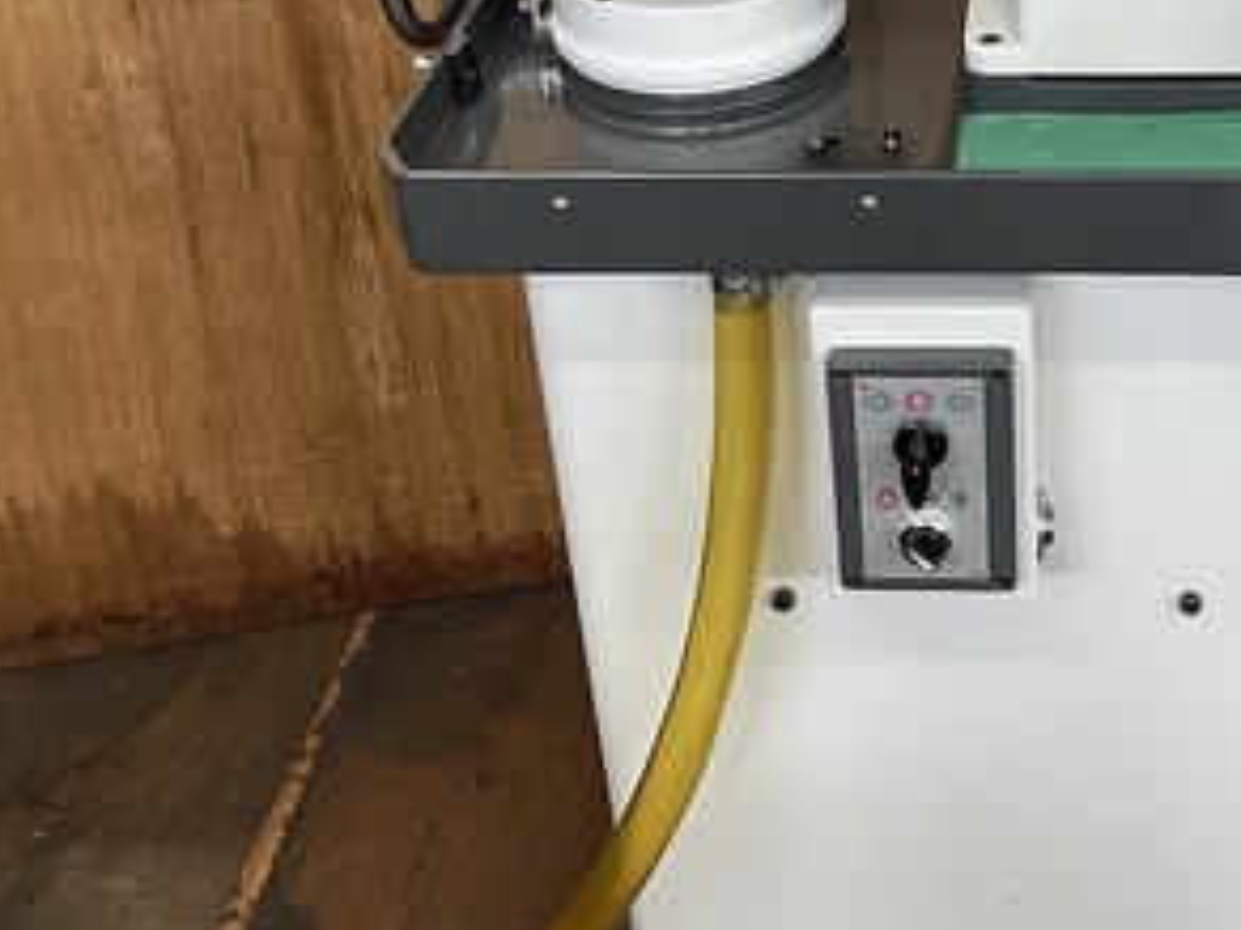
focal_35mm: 57
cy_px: 89
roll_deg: +0.7
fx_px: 2043
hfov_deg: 32.1
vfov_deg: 24.9
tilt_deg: -27.8
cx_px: 1122
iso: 125
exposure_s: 1/121
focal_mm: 5.1
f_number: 1.6
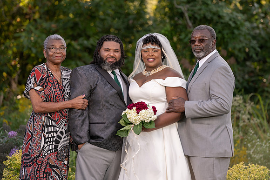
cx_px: 138
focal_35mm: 205
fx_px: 1539
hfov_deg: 10.0
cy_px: 90
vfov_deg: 6.7
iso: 100
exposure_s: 1/200
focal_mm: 198
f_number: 4
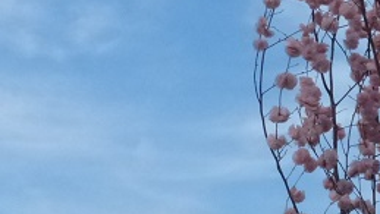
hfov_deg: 17.4
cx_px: 540
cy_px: 173
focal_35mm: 113
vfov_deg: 10.7
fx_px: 1139
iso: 800
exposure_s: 1/1600
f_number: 7.1
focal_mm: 6.3
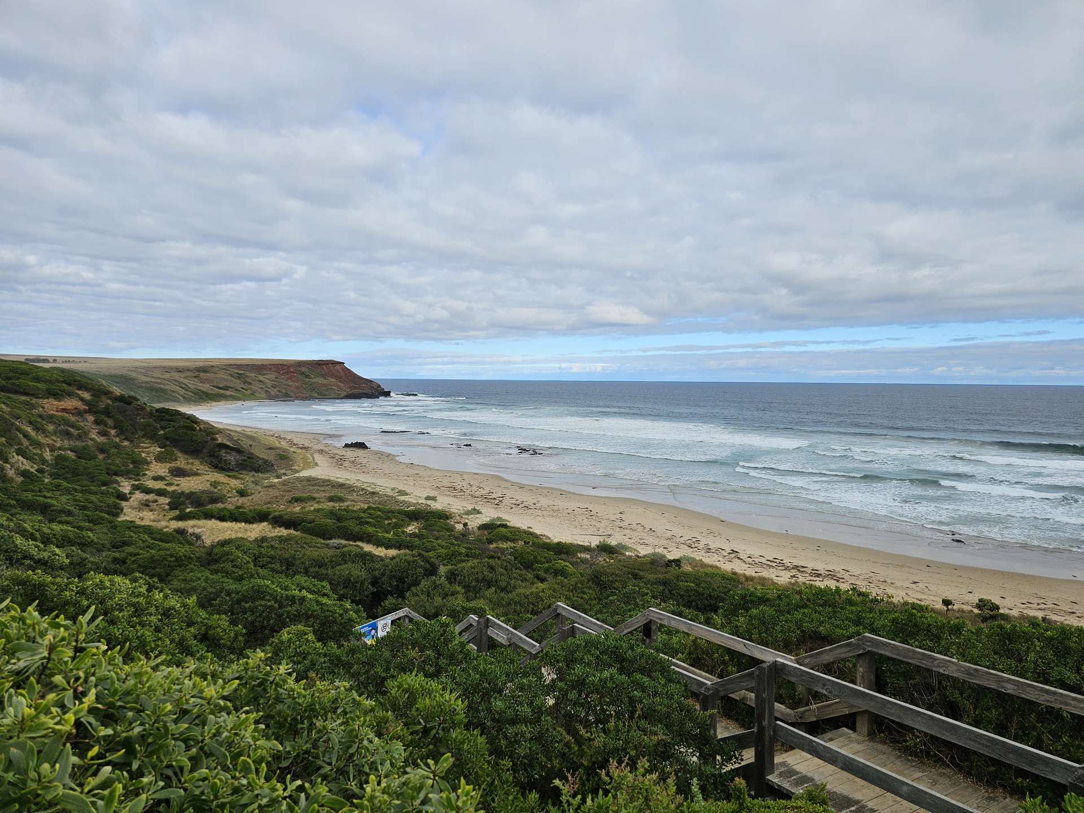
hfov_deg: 73.9
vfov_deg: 58.9
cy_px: 406
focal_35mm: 23
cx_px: 542
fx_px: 720
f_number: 1.7
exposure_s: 1/922
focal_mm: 6.3
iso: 10
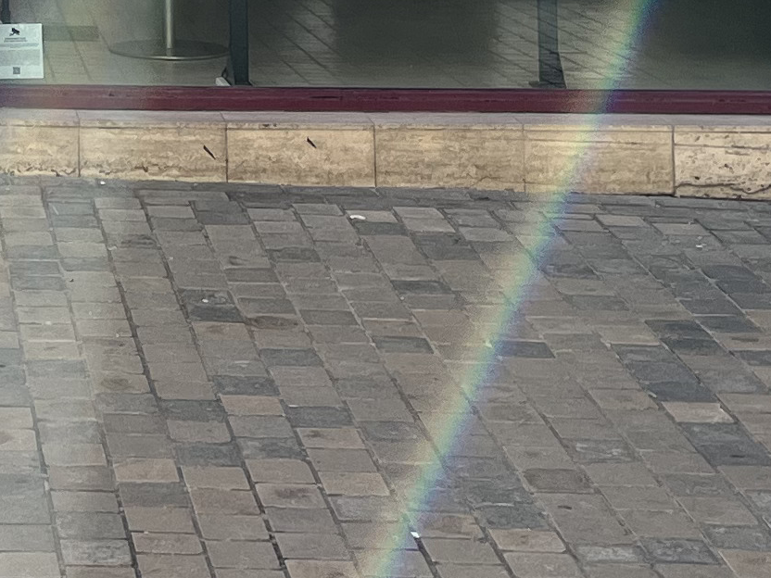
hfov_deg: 15.0
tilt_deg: +5.0
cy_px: -623
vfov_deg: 10.7
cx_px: -224
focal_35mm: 126
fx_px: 2806
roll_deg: +0.3
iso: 50
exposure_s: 1/804
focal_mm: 5.1
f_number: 1.6
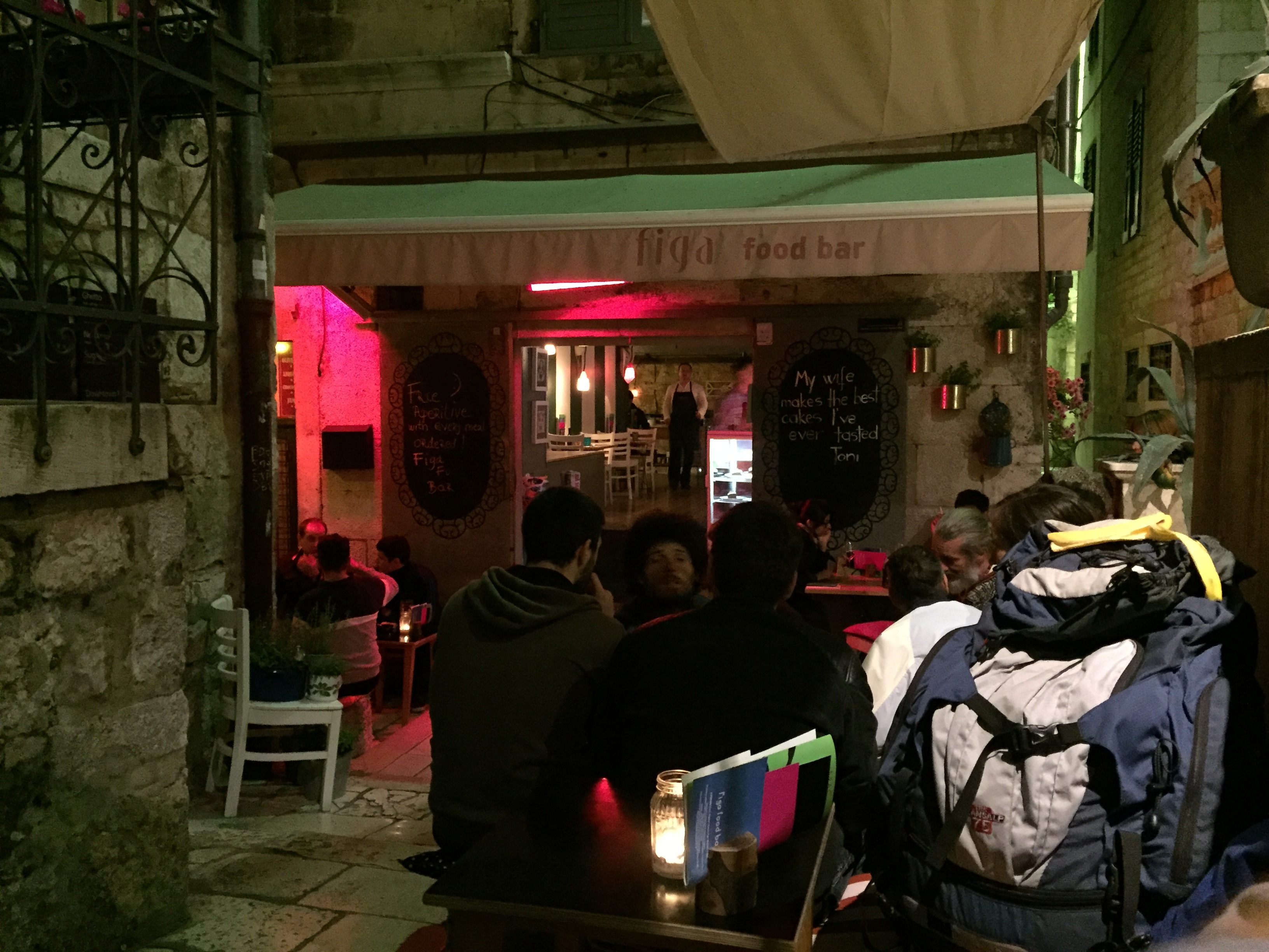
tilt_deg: -2.8
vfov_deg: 48.2
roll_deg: +0.1
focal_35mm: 29
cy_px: 476
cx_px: 634
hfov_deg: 61.7
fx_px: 1063
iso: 1000
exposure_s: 1/17
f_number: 2.2
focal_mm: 4.15
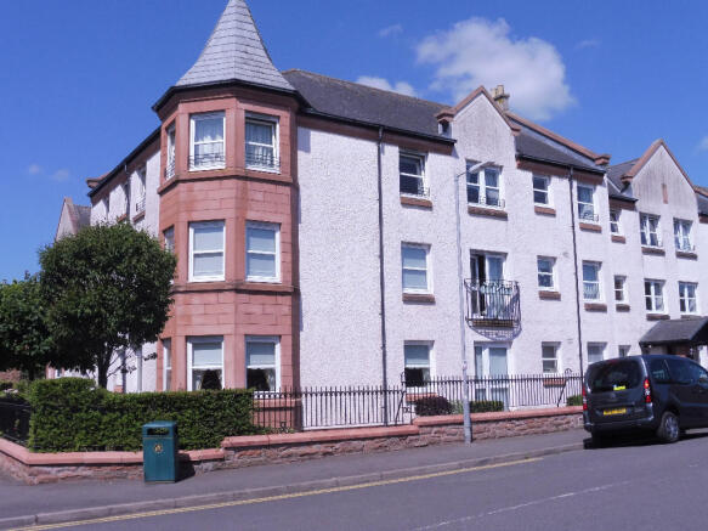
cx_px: 354
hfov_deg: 47.9
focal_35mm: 39
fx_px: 798
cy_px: 266
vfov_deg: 36.8
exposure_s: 1/1300
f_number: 5
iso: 100
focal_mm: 6.9
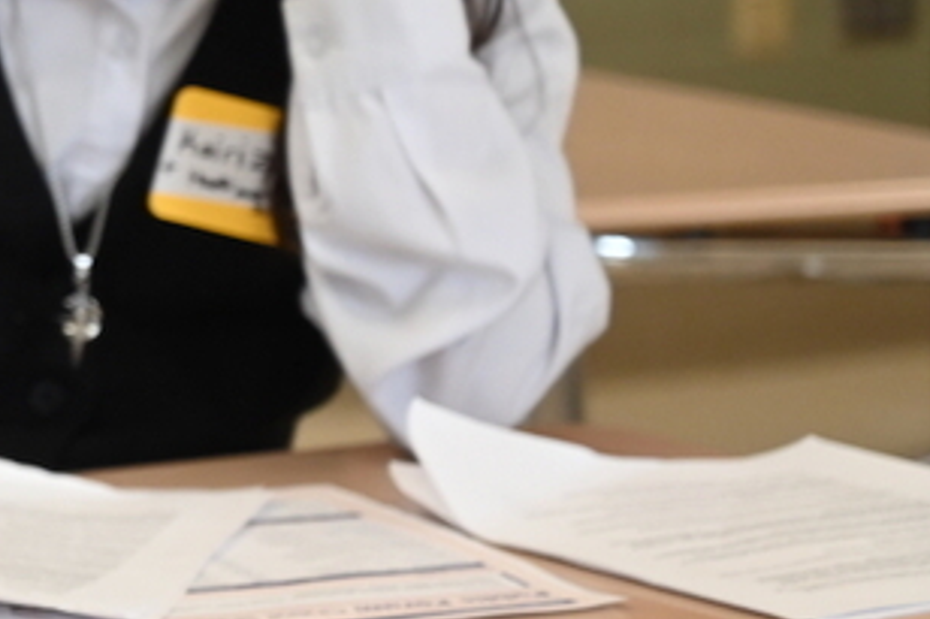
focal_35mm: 216
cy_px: 21
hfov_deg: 9.2
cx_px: -613
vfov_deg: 6.3
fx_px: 5577
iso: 1400
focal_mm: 65
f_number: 4
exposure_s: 1/125
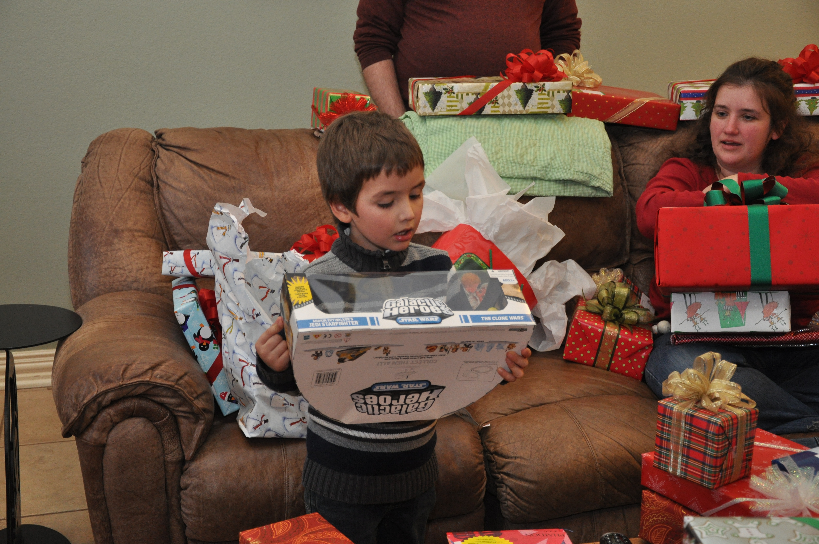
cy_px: 272
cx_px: 410
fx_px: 1295
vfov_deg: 23.7
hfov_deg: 35.1
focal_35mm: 57
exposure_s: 1/60
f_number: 4.5
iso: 800
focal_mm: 38
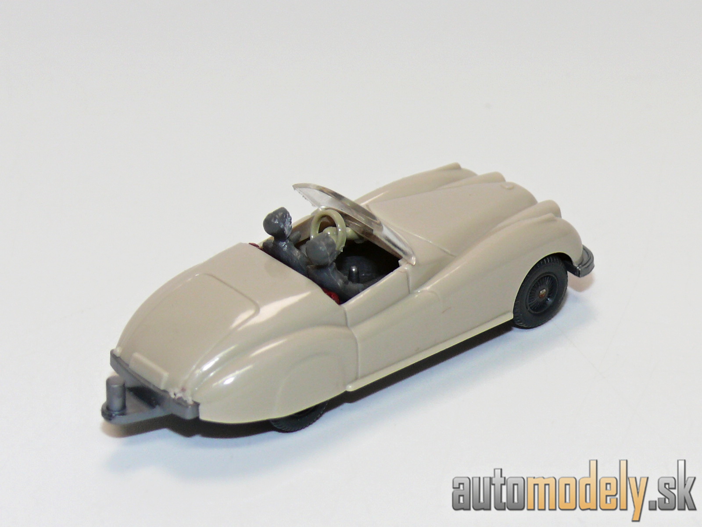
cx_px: 351
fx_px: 2900
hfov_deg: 13.8
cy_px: 264
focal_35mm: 143
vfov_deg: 10.4
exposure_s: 1/30
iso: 100
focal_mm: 16.8
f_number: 4
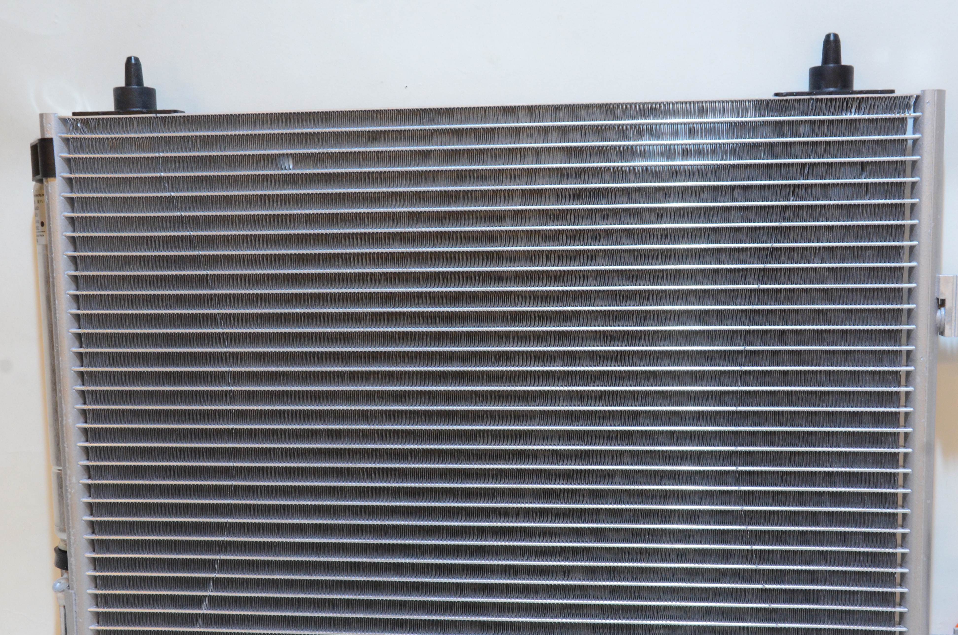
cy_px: 387
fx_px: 1265
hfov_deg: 41.4
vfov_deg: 28.1
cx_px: 541
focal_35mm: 48
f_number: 13
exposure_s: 1/40
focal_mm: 25
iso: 1250
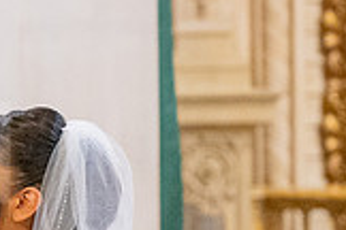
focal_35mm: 372
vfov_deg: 3.7
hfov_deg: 5.5
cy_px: 178
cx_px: -113
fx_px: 3575
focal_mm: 95
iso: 3200
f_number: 4
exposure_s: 1/200
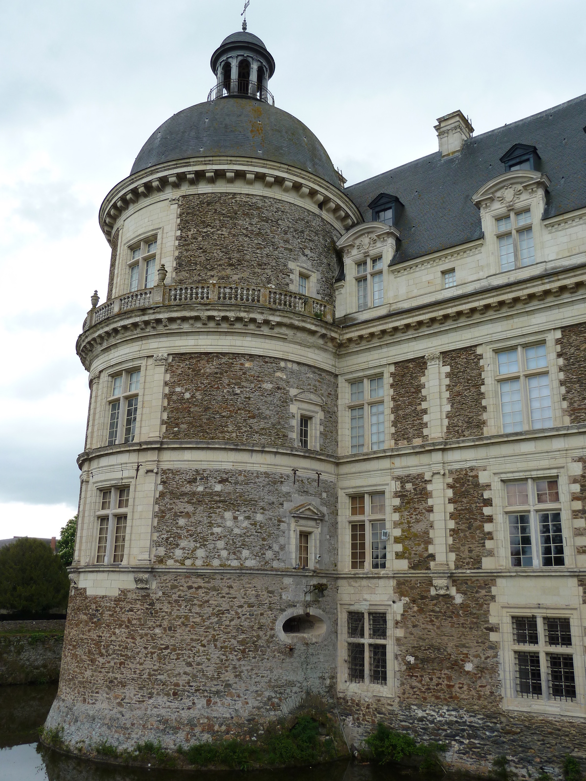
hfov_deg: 46.8
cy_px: 390
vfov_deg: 60.0
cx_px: 293
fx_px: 677
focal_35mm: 30
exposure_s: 1/100
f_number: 3.4
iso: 80
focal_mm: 5
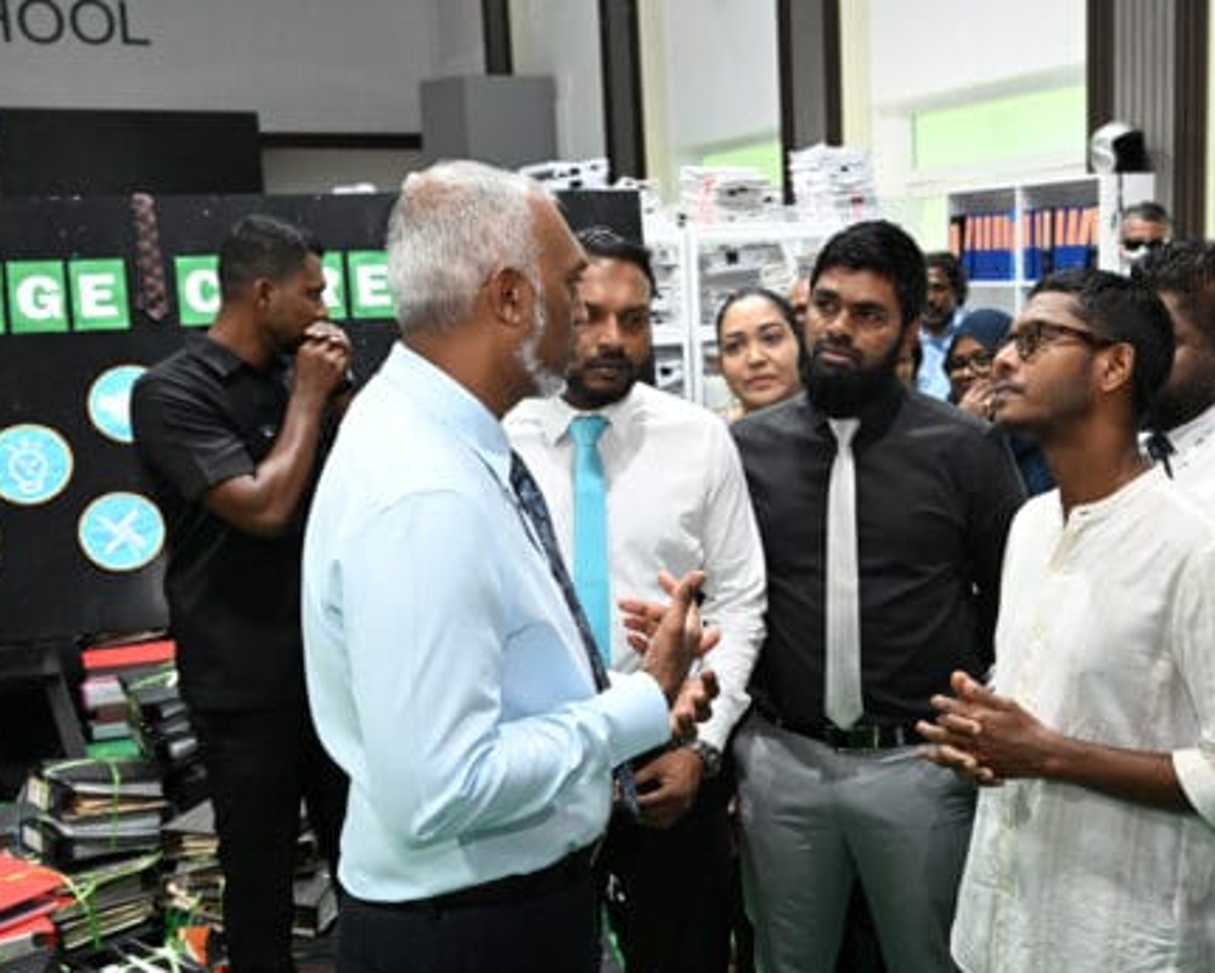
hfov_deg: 45.2
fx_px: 1439
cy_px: 515
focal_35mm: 40
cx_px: 793
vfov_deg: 37.4
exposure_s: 1/200
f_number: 4.5
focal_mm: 24
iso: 2000
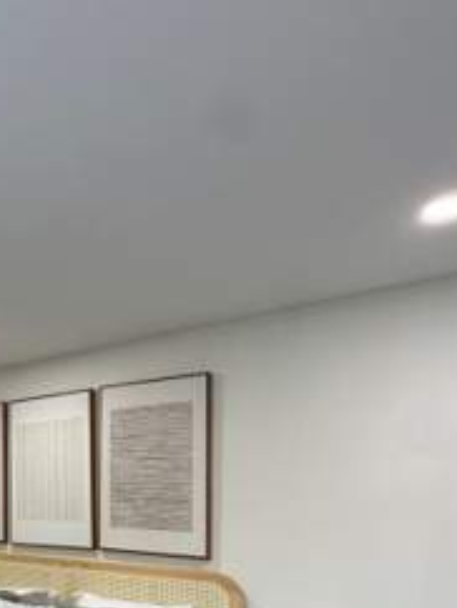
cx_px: -113
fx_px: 650
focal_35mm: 37
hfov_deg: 31.4
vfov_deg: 47.6
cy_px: 480
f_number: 2.2
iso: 320
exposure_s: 1/120
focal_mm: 2.22
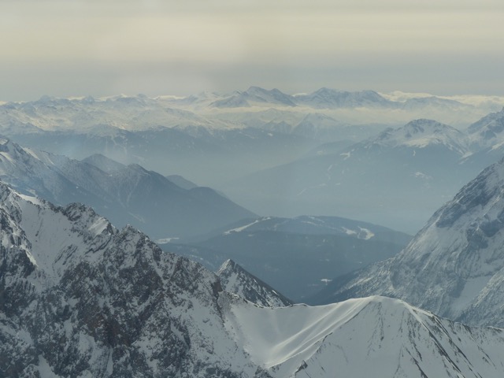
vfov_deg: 13.6
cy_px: 189
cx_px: 252
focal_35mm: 109
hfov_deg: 18.0
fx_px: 1587
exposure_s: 1/1300
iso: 100
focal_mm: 19.6
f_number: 4
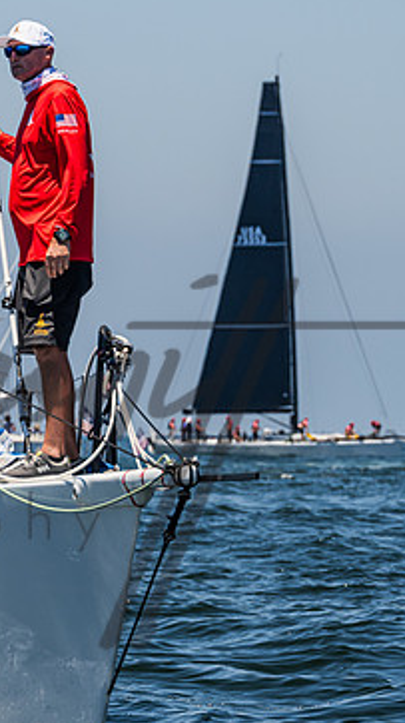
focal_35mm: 366
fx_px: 7004
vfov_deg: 5.9
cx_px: 56
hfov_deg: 3.3
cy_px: 348
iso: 400
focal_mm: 200
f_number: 8
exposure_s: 1/1600
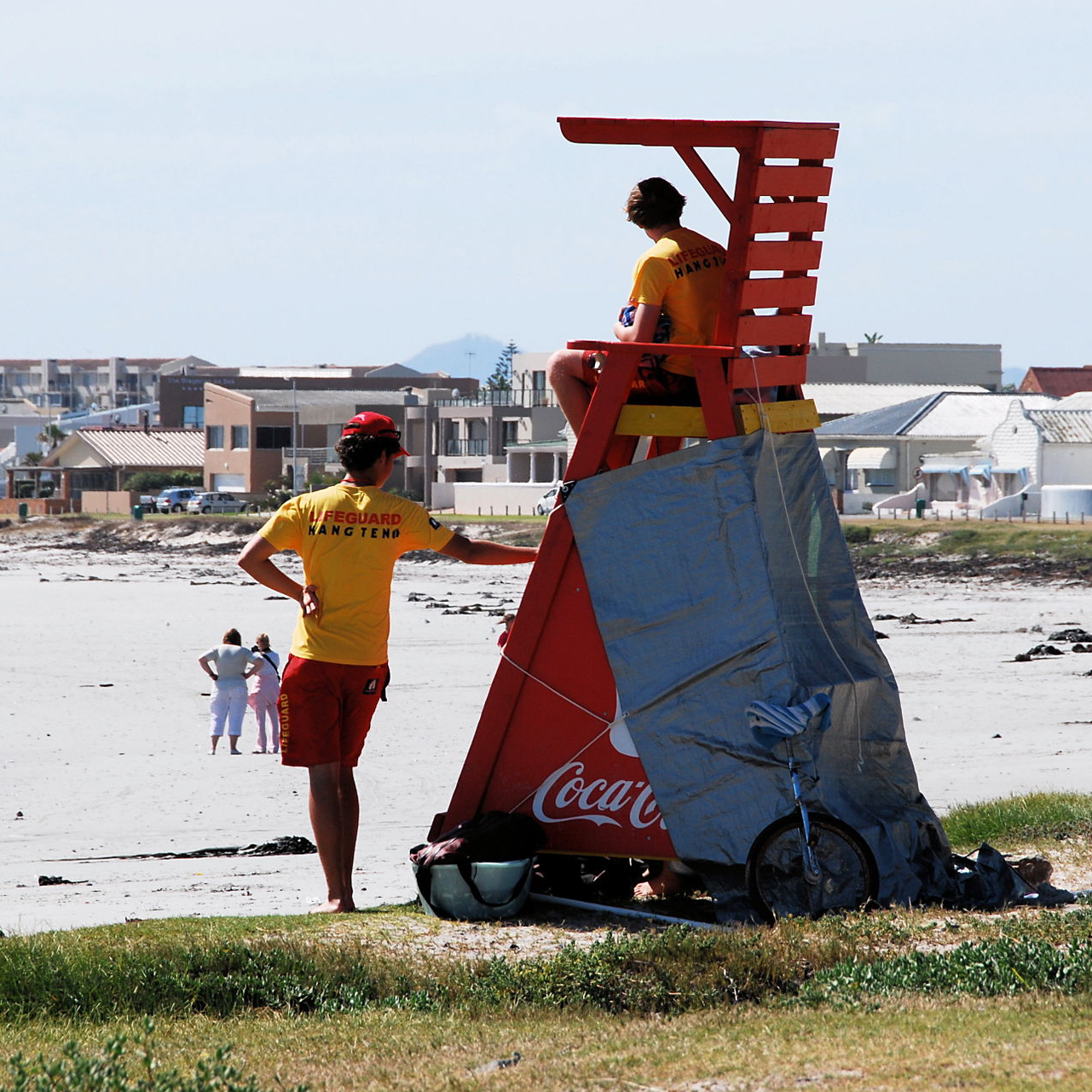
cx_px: 486
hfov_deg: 6.1
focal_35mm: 287
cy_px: 546
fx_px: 10243
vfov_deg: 6.1
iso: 200
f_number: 13
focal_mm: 150
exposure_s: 1/100
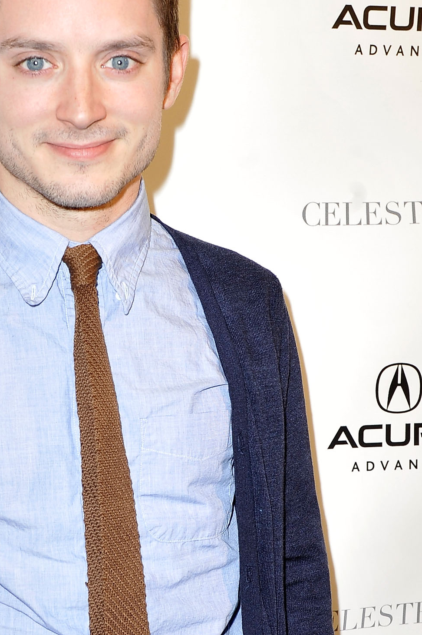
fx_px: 1374
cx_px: 96
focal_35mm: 78
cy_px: 475
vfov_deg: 25.7
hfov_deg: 17.3
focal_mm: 38
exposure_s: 1/160
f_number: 6.3
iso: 500
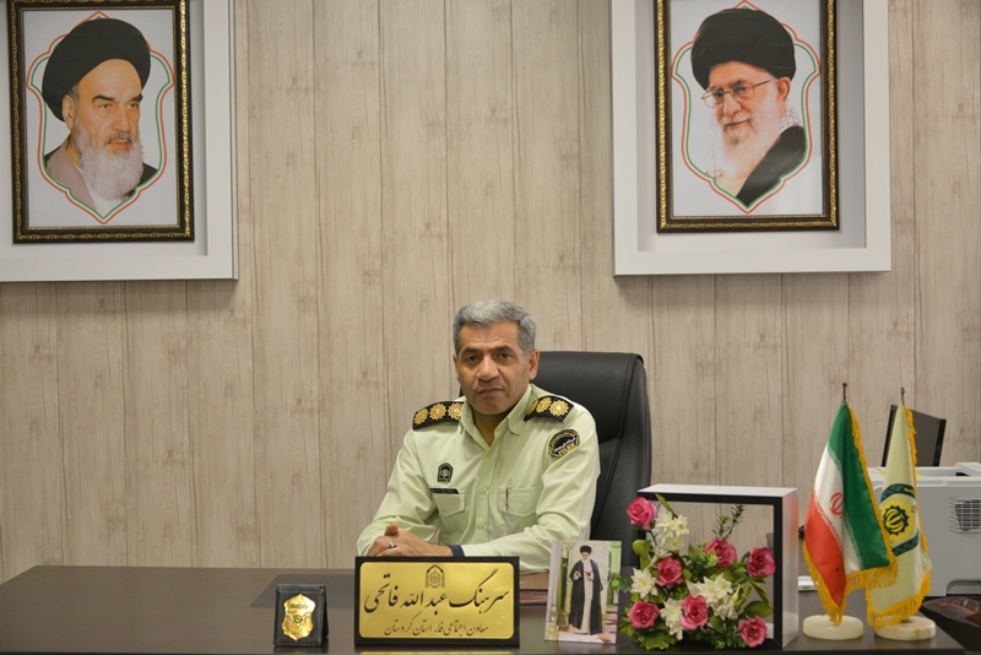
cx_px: 490
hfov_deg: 38.2
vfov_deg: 26.0
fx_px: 1417
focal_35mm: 52
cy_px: 328
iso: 1000
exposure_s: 1/100
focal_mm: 52
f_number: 4.5
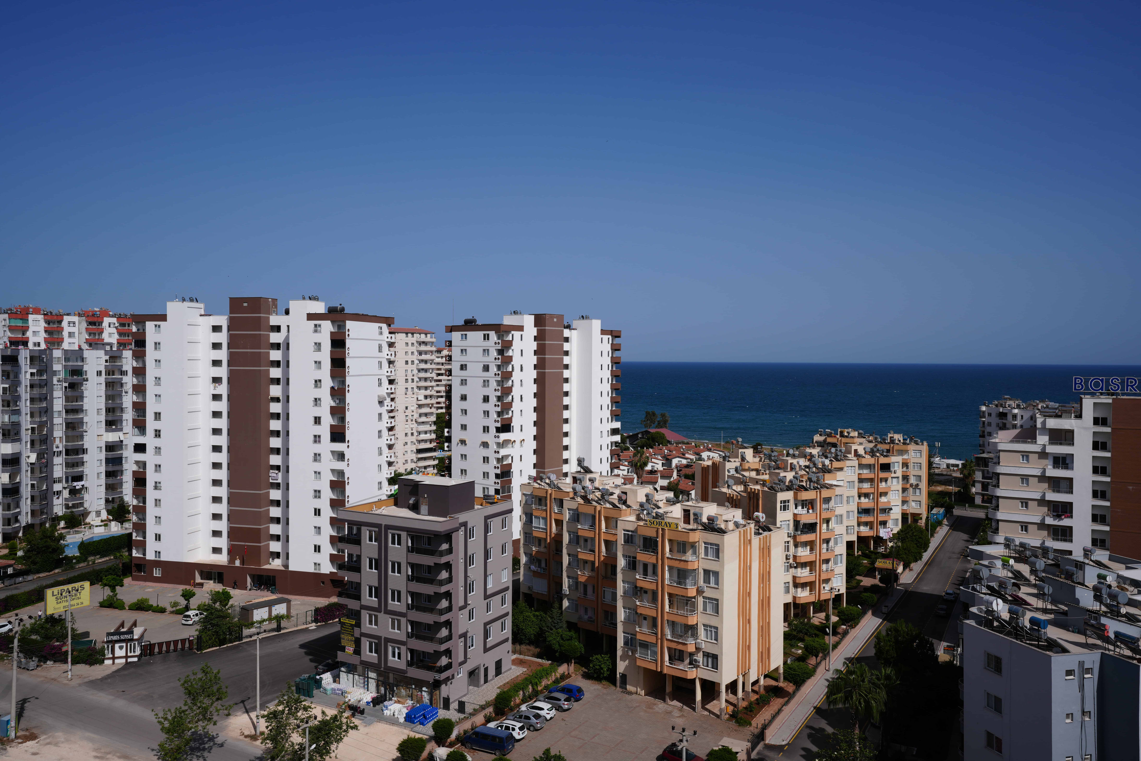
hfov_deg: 65.5
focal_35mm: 28
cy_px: 380
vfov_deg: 46.4
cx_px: 570
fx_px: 887
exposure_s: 1/400
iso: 100
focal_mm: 28
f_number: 10
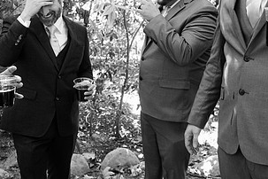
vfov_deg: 29.2
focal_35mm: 46
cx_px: 144
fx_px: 342
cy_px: 70
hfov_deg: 42.7
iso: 1000
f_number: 2.8
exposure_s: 1/125
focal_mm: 16
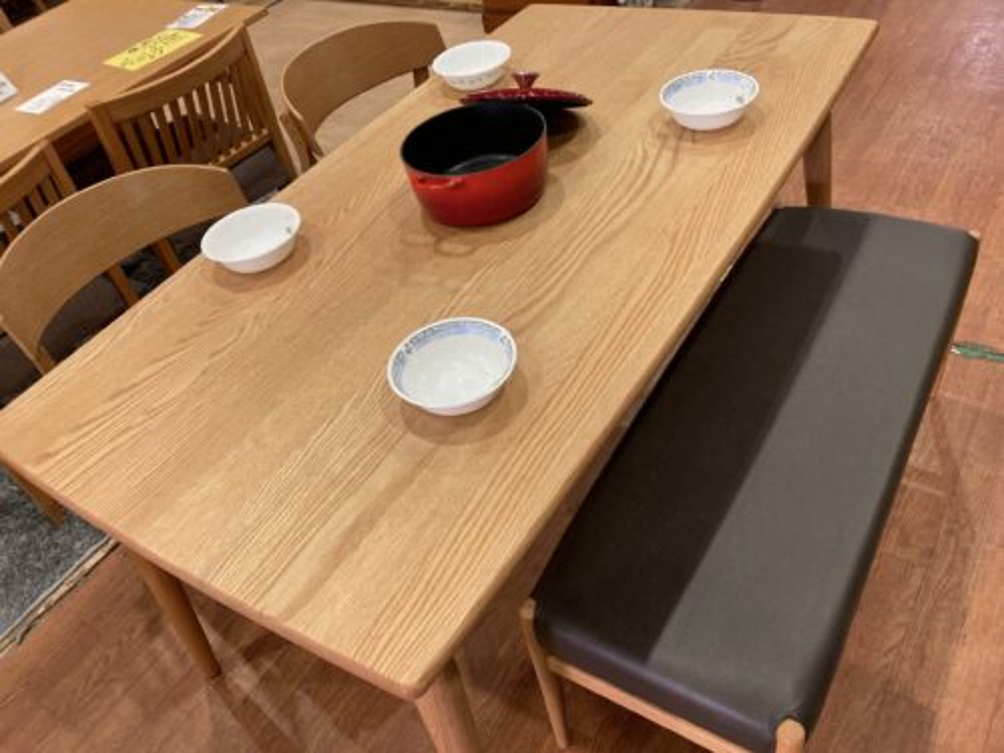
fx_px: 812
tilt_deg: -42.2
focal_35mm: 28
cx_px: 502
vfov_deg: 49.7
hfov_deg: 63.4
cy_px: 376
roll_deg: +12.9
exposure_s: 1/50
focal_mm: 3.99
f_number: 1.8
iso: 80
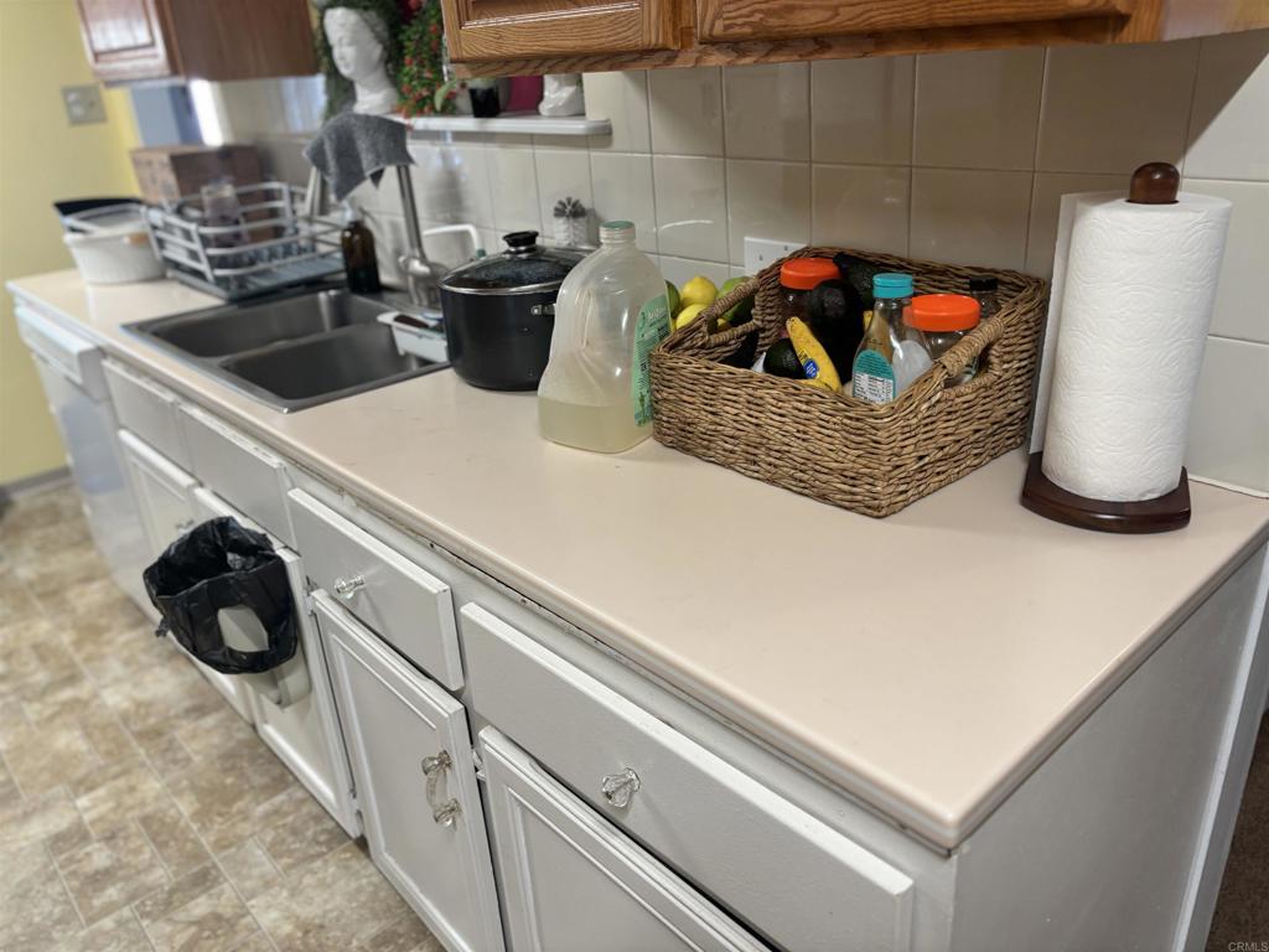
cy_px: 476
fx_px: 953
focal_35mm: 26
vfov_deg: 53.1
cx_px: 634
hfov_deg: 67.3
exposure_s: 1/60
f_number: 1.6
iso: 125
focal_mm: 5.96
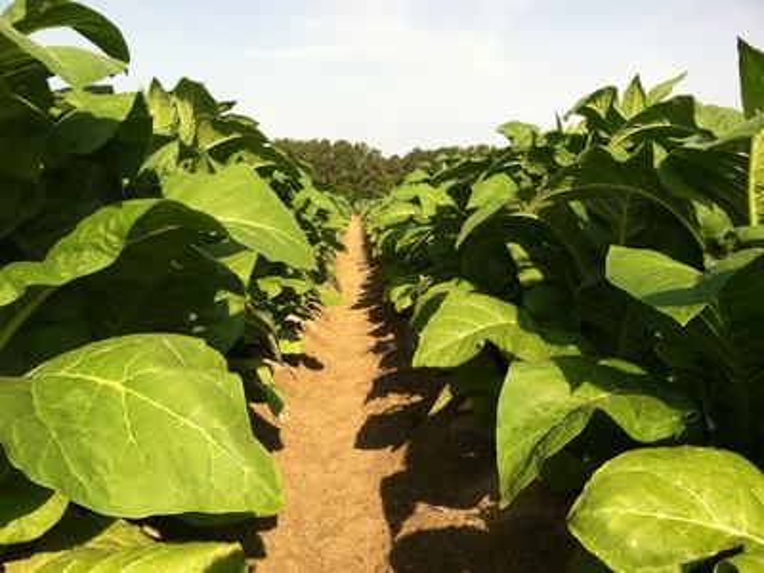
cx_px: 382
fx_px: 772
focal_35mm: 35
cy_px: 286
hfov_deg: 52.6
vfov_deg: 40.7
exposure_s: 1/556
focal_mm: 3.85
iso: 80
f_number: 2.8
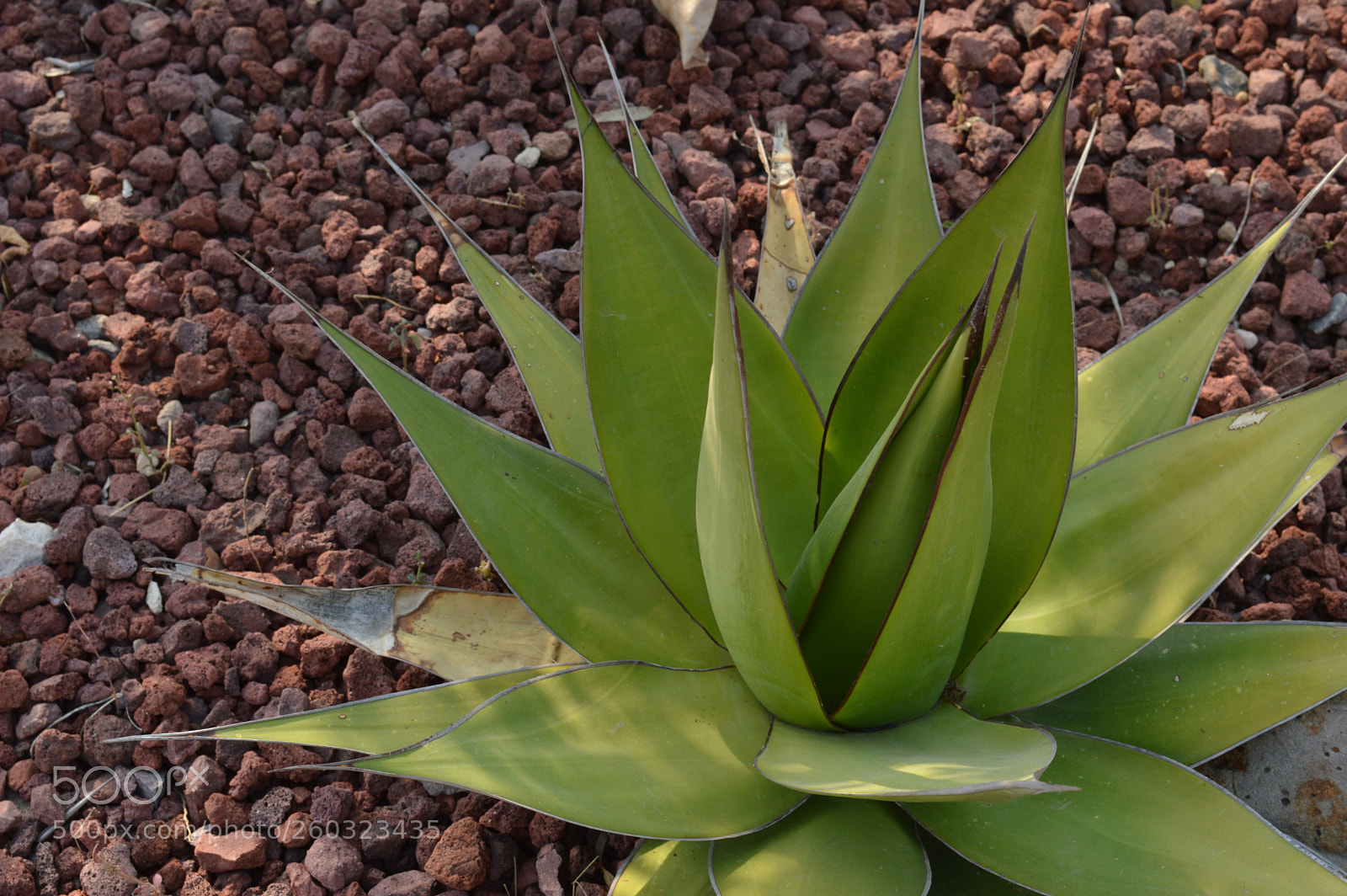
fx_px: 2467
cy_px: 448
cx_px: 674
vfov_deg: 20.6
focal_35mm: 66
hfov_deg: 30.5
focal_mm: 44
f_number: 9
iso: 200
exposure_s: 1/160
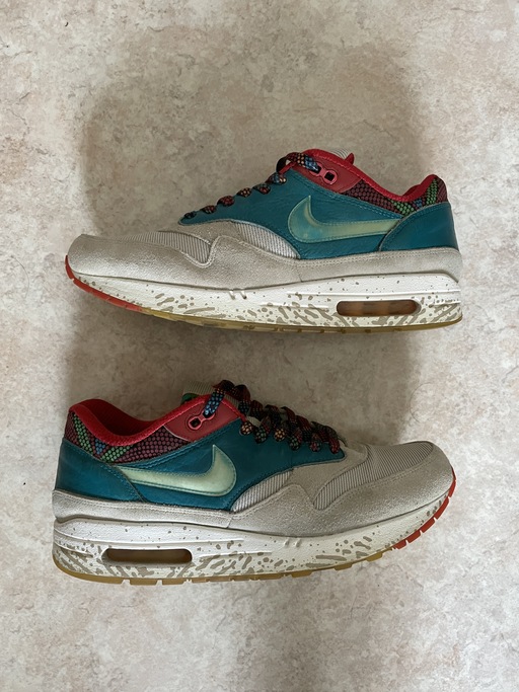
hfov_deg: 53.0
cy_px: 346
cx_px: 260
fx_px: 520
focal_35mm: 26
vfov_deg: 67.3
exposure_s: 1/50
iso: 500
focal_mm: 4.2
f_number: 1.6
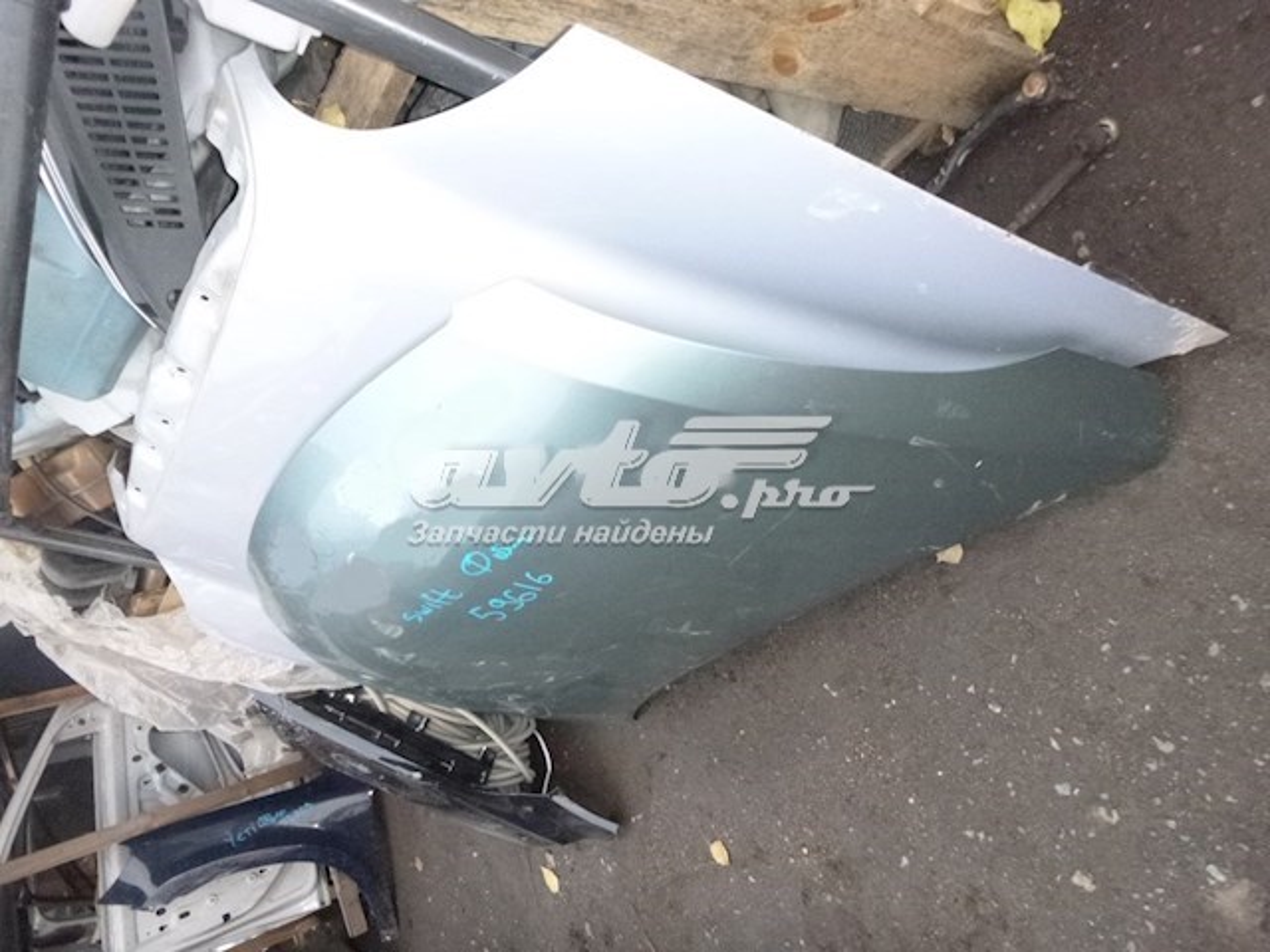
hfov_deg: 69.4
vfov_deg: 54.9
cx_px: 635
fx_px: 917
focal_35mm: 25
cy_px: 476
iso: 800
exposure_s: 1/60
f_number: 3.9
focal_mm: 4.5
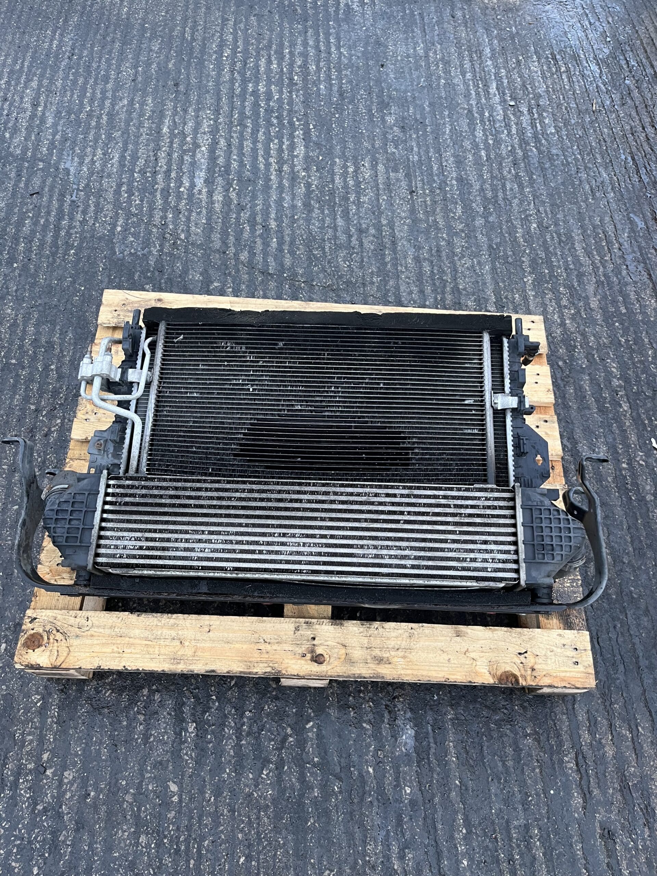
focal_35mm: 26
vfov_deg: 67.3
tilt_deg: -59.1
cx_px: 328
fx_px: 658
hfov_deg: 53.1
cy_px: 438
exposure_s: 1/91
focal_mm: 5.1
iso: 125
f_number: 1.6
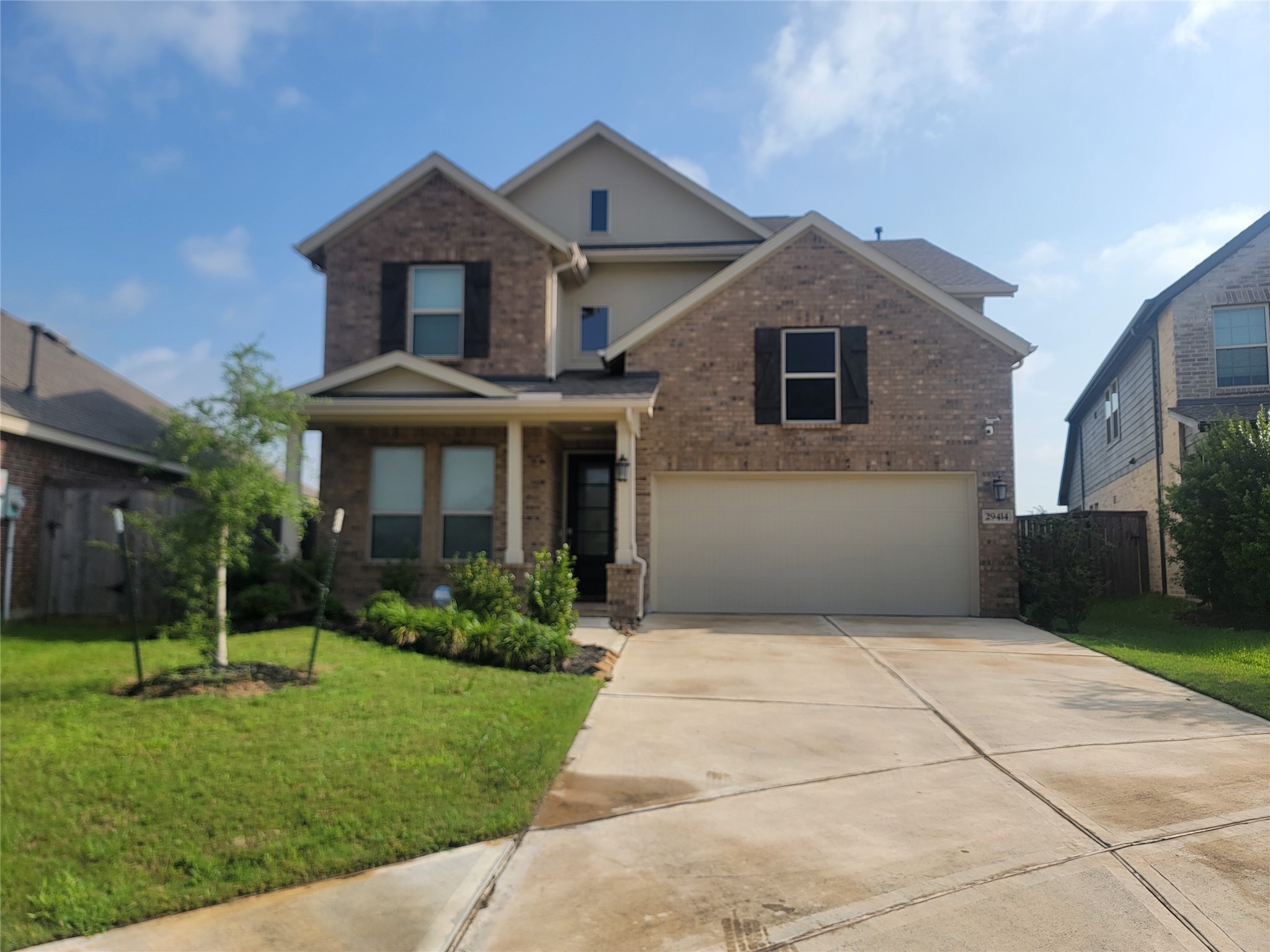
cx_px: 635
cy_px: 476
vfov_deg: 56.8
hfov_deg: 71.6
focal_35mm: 24
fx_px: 881
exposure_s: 1/1105
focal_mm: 6.7
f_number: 1.8
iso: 16
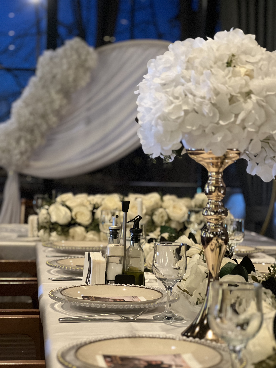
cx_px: 138
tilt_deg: +0.4
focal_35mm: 77
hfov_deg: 19.1
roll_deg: -1.1
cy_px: 184
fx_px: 819
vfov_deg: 25.3
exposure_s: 1/17
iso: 400
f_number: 2.8
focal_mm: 9
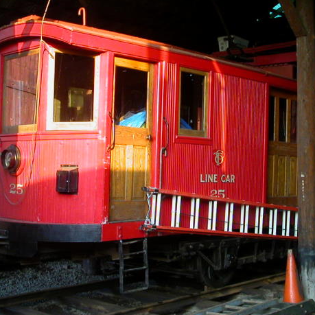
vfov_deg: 29.5
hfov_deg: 29.5
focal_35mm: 58
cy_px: 171
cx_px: 190
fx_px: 597
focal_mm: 6.6
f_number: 2.9
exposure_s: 1/39.4
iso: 100
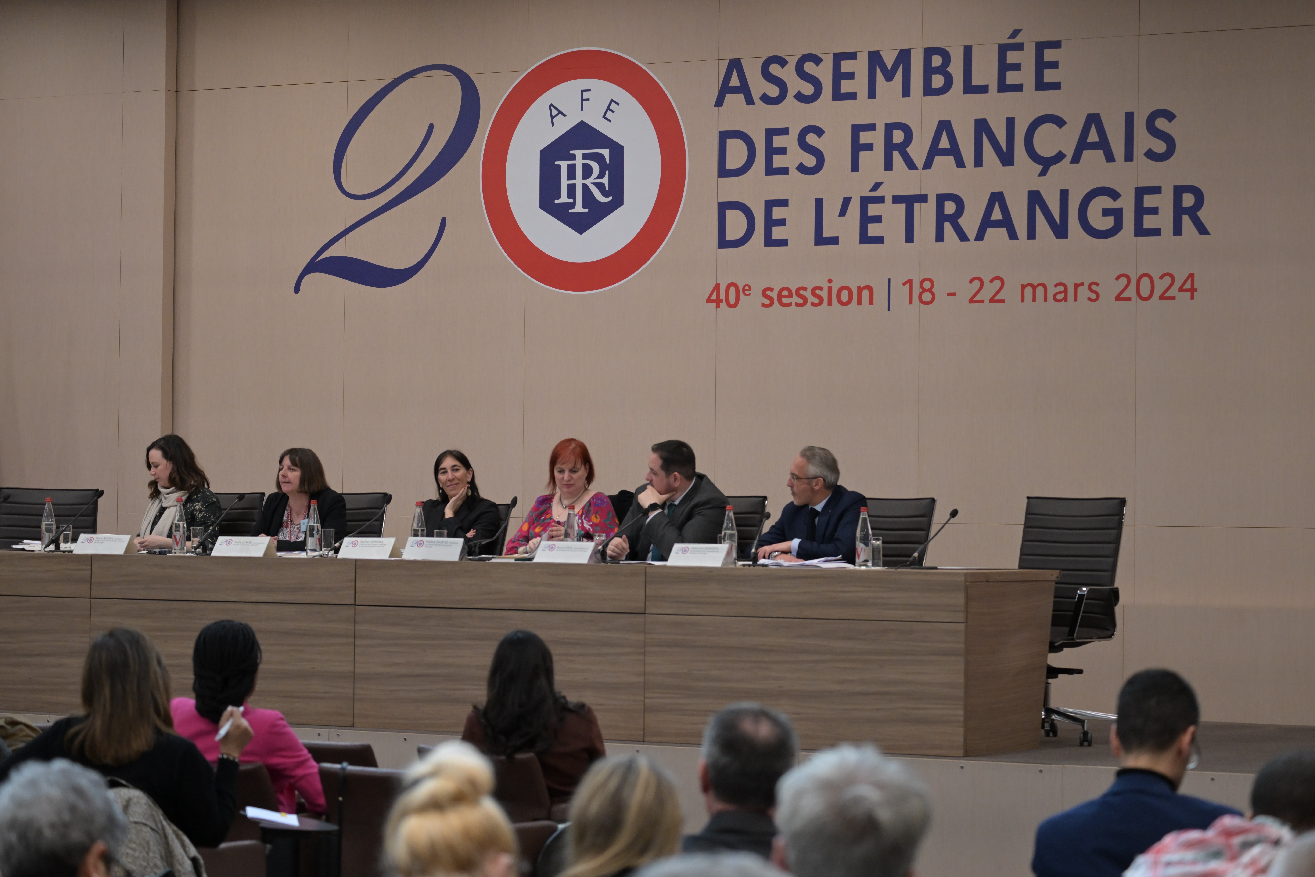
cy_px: 438
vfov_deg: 13.7
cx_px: 658
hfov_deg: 20.4
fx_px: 3652
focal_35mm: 100
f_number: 4.5
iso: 2500
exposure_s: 1/250
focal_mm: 100
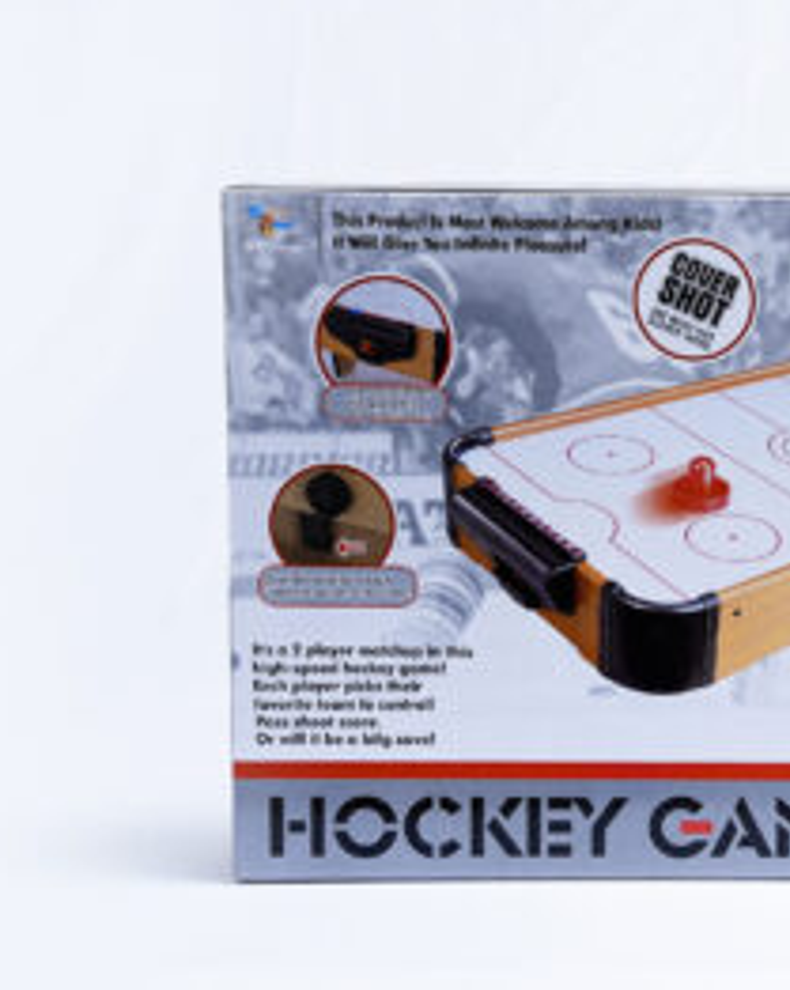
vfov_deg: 17.8
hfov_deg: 14.0
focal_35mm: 108
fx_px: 3162
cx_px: 790
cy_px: 493
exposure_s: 1/160
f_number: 8
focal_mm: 70
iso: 3200
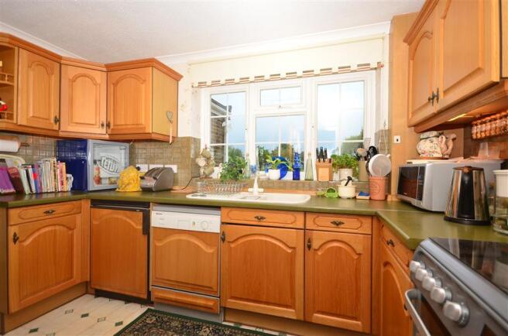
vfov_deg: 67.1
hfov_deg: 90.1
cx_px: 254
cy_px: 168
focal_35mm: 18
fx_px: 253
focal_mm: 12
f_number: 5.6
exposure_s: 1/25
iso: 200
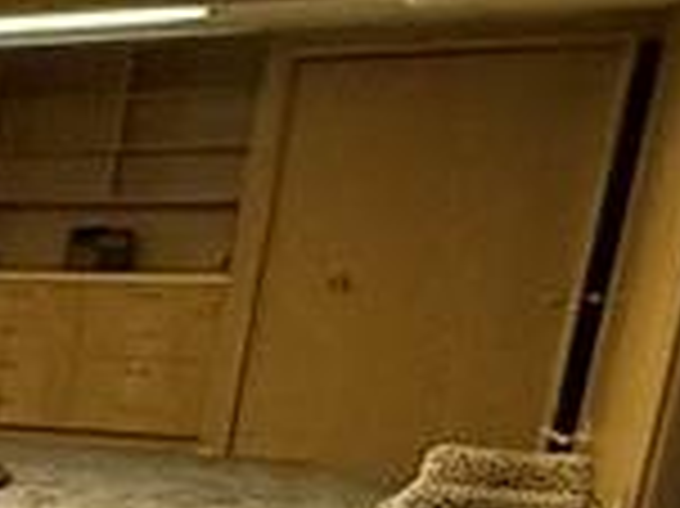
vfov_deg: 14.8
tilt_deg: -16.1
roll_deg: +1.9
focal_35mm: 95
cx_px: -1171
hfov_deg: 12.7
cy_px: 674
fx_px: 1865
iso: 400
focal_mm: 2.22
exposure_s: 1/60
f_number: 2.2
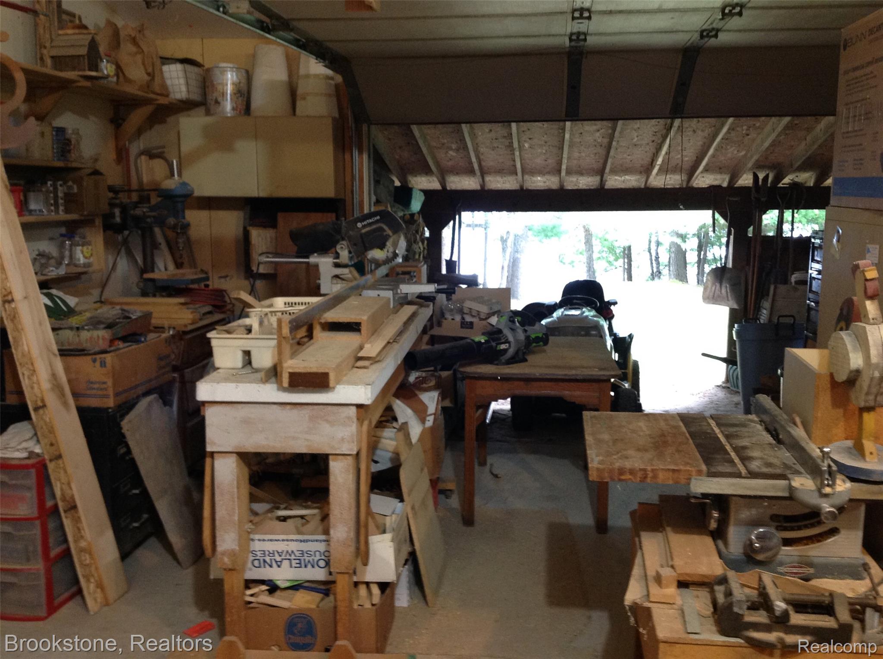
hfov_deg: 52.7
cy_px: 330
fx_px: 891
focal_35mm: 35
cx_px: 442
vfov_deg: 40.6
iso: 160
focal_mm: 4.28
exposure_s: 1/15
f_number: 2.4
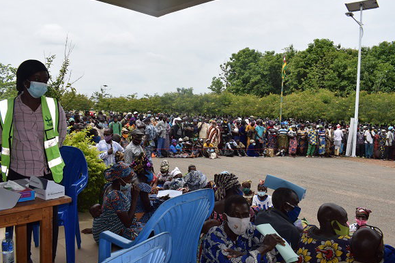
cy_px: 135
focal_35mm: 28
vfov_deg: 46.4
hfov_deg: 65.5
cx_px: 202
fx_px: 307
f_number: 10
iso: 100
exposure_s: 1/200
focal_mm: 18
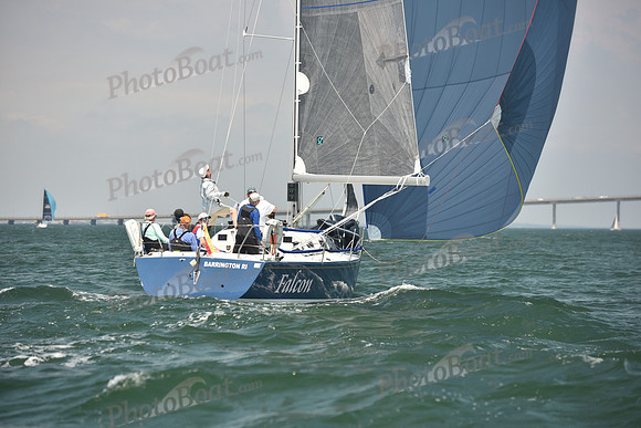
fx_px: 3028
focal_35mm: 170
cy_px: 214
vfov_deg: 8.1
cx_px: 320
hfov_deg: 12.1
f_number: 5
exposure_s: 1/640
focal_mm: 170
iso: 250
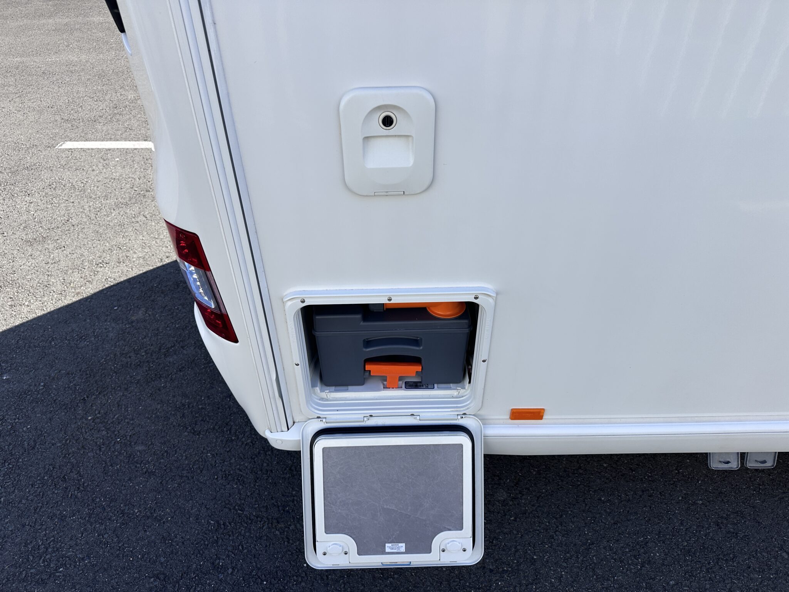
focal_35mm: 24
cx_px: 394
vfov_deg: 56.8
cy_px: 296
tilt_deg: -36.0
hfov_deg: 71.6
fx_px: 547
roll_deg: +0.9
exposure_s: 1/1779
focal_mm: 6.86
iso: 80
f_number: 1.78
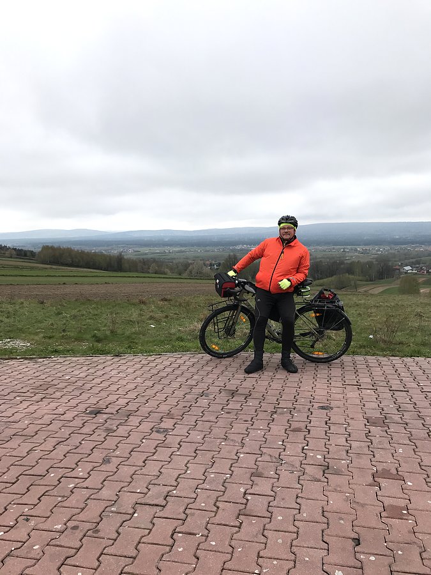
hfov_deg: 49.7
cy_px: 288
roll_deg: +0.8
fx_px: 465
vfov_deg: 63.4
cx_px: 216
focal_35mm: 28
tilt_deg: -5.3
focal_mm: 3.99
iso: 20
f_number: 1.8
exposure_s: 1/479
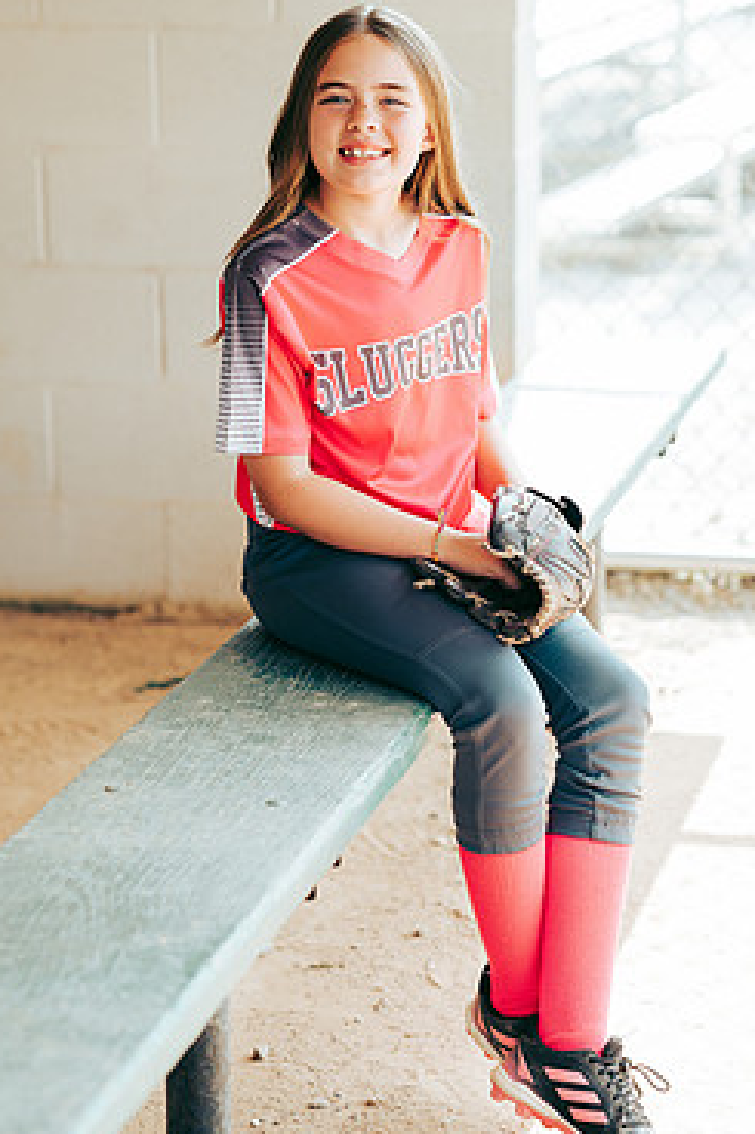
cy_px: 542
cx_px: 456
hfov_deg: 13.1
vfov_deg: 19.6
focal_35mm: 104
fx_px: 3274
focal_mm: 85
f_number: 2.8
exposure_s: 1/320
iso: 160
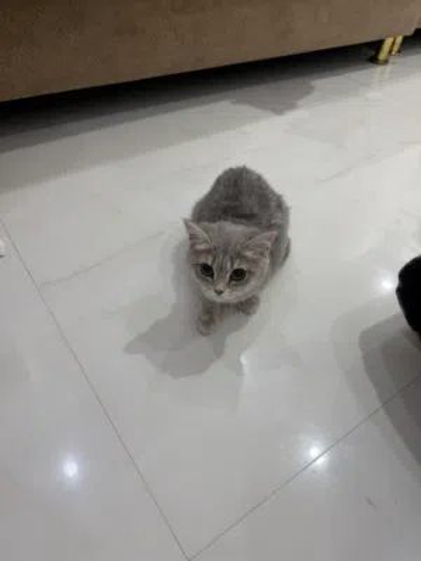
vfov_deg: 71.6
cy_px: 280
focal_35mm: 24
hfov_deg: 56.8
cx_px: 210
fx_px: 389
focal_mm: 6.76
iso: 160
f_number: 1.78
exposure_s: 1/100
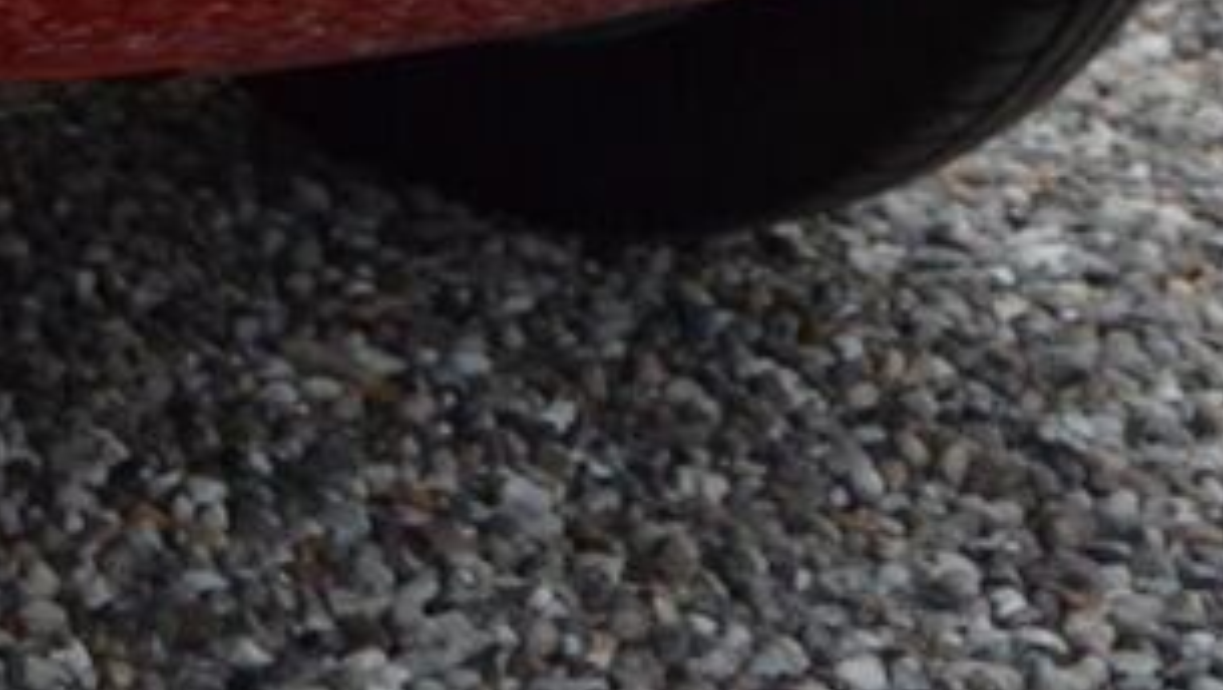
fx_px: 5776
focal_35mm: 178
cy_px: -1524
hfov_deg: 10.8
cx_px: -1383
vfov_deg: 6.2
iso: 100
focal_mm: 18
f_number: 6.3
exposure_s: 1/160
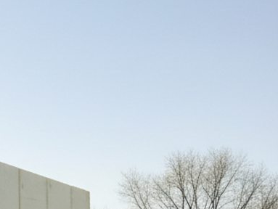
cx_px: -146
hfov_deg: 22.1
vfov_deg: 18.4
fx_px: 579
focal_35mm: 72
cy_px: 303
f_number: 1.8
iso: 951
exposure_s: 1/1184
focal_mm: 6.4
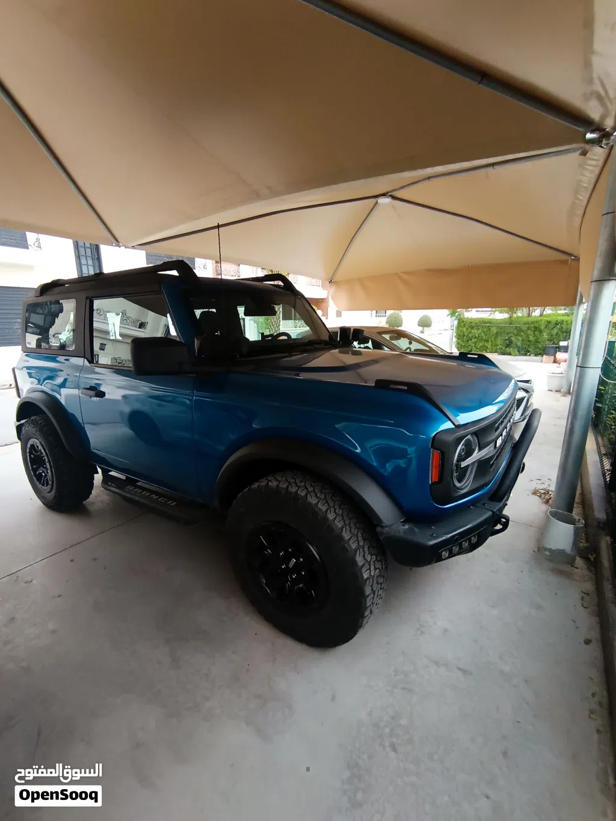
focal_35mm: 16
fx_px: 380
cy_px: 410
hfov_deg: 78.1
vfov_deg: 94.5
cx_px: 308
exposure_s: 1/33.3
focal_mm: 1.65
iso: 656
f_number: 2.2
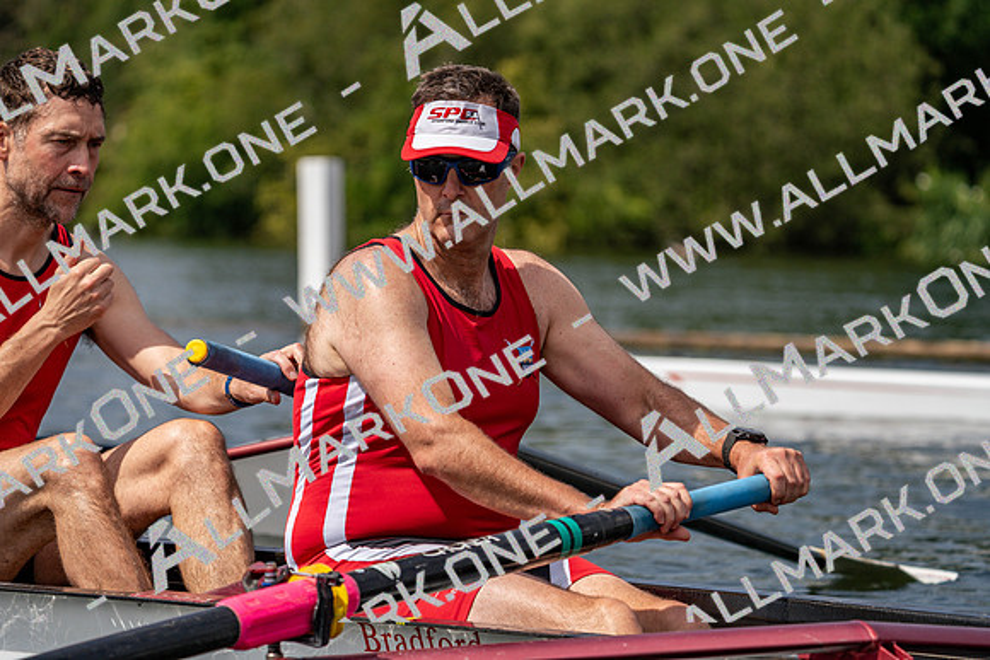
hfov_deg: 10.3
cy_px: 330
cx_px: 495
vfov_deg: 6.9
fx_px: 5501
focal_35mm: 200
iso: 160
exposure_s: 1/1600
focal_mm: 200
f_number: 5.6
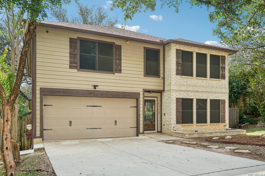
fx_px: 213
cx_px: 132
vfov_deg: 45.0
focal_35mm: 29
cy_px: 88
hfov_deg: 63.7
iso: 200
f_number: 9
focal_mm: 29
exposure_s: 1/100
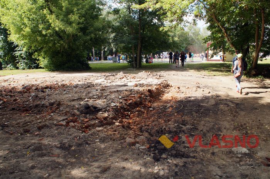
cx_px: 135
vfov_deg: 43.5
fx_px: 225
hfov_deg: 62.0
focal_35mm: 30
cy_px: 90
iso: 100
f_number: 6.3
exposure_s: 1/100
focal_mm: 20
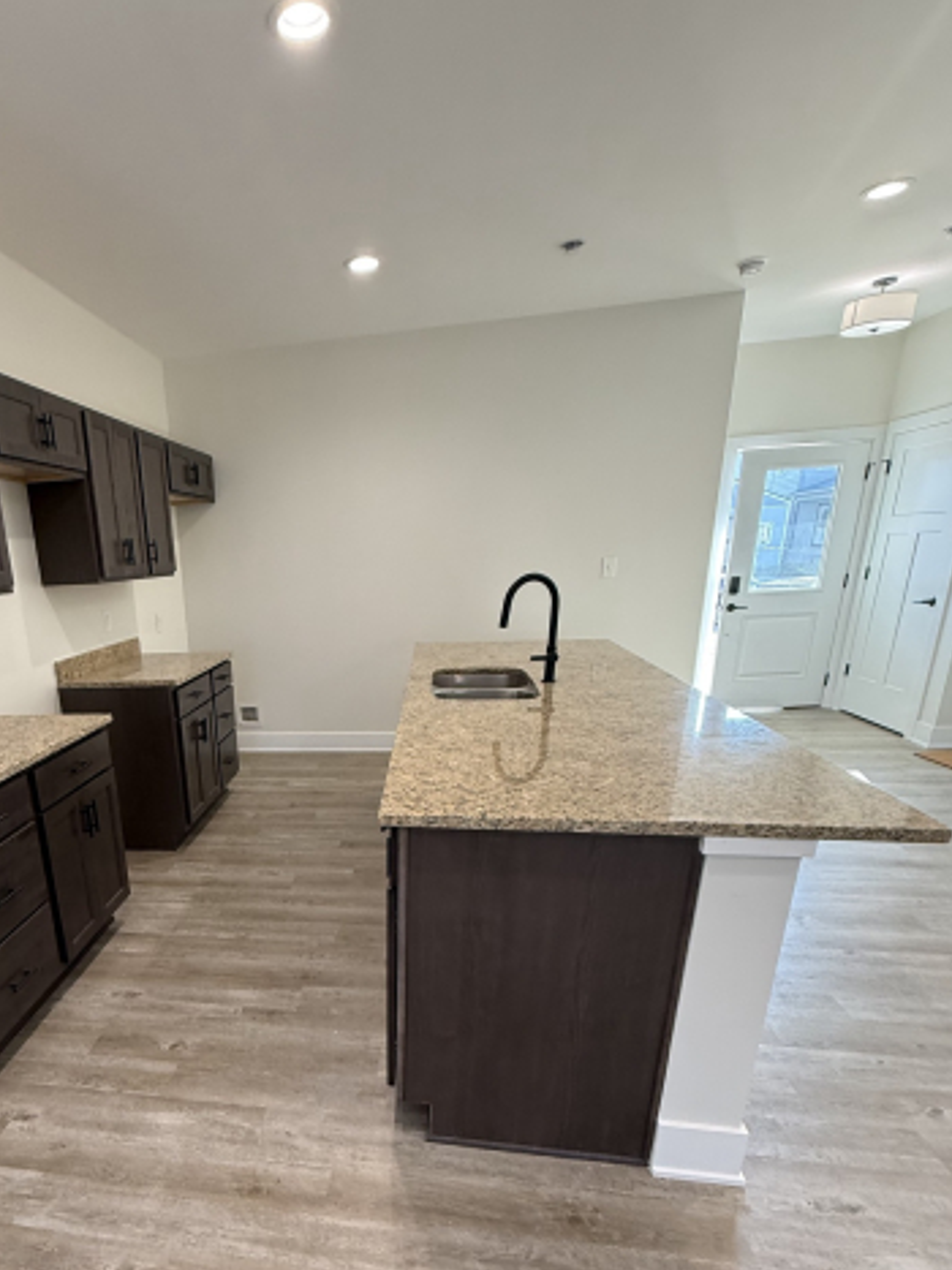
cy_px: 817
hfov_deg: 63.4
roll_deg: +3.0
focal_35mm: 20
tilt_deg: -18.6
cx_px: 283
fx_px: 734
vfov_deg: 79.8
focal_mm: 2.22
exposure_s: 1/120
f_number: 2.2
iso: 320
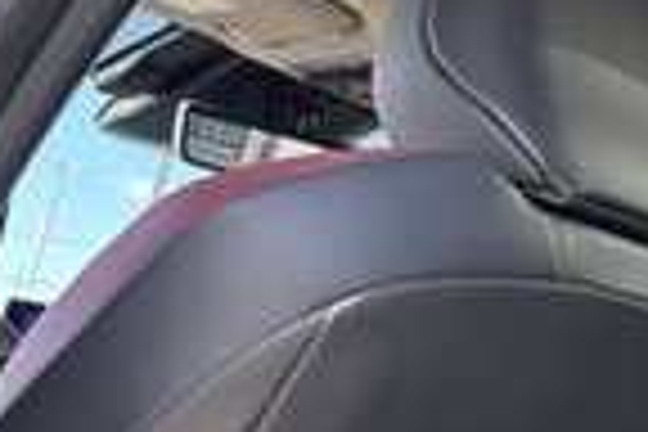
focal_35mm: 79
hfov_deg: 22.5
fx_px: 1422
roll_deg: -9.7
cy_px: 295
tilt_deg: +8.2
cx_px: 882
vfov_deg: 17.2
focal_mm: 5.96
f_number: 1.6
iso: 40
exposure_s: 1/213
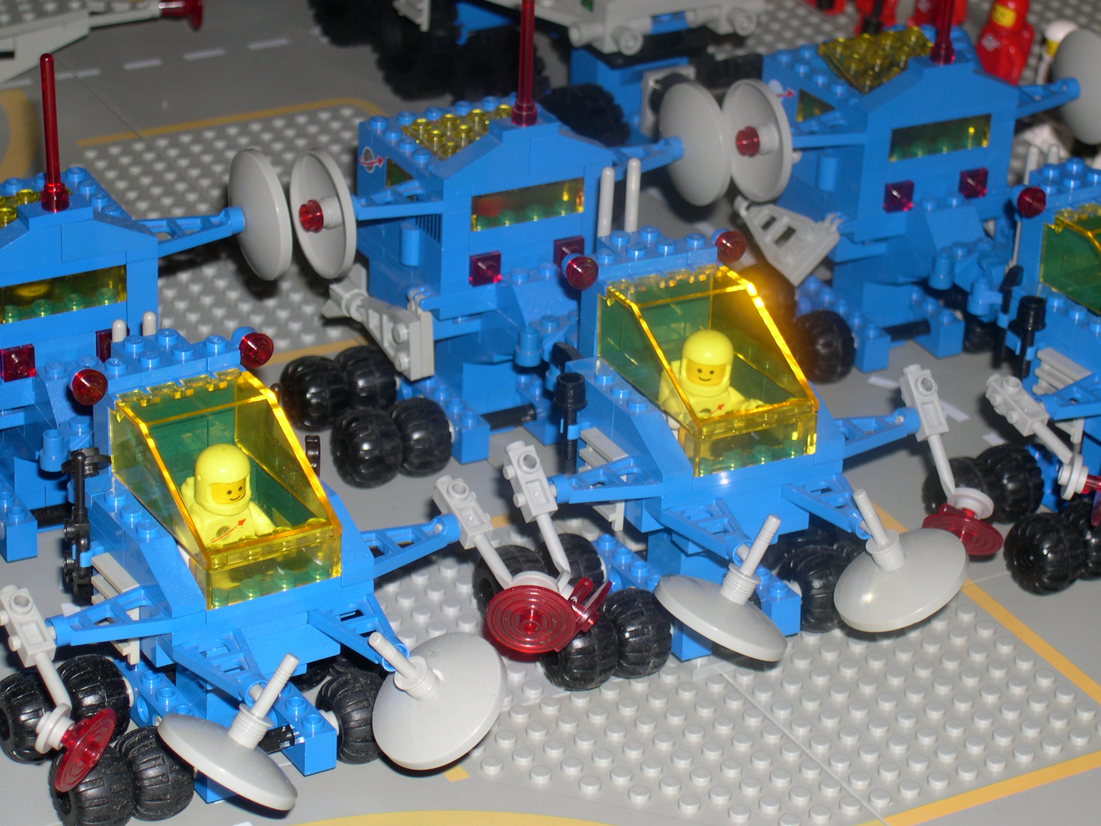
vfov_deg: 13.0
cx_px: 550
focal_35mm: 114
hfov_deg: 17.3
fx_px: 3626
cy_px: 413
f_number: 4.9
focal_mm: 24
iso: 100
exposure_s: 1/60
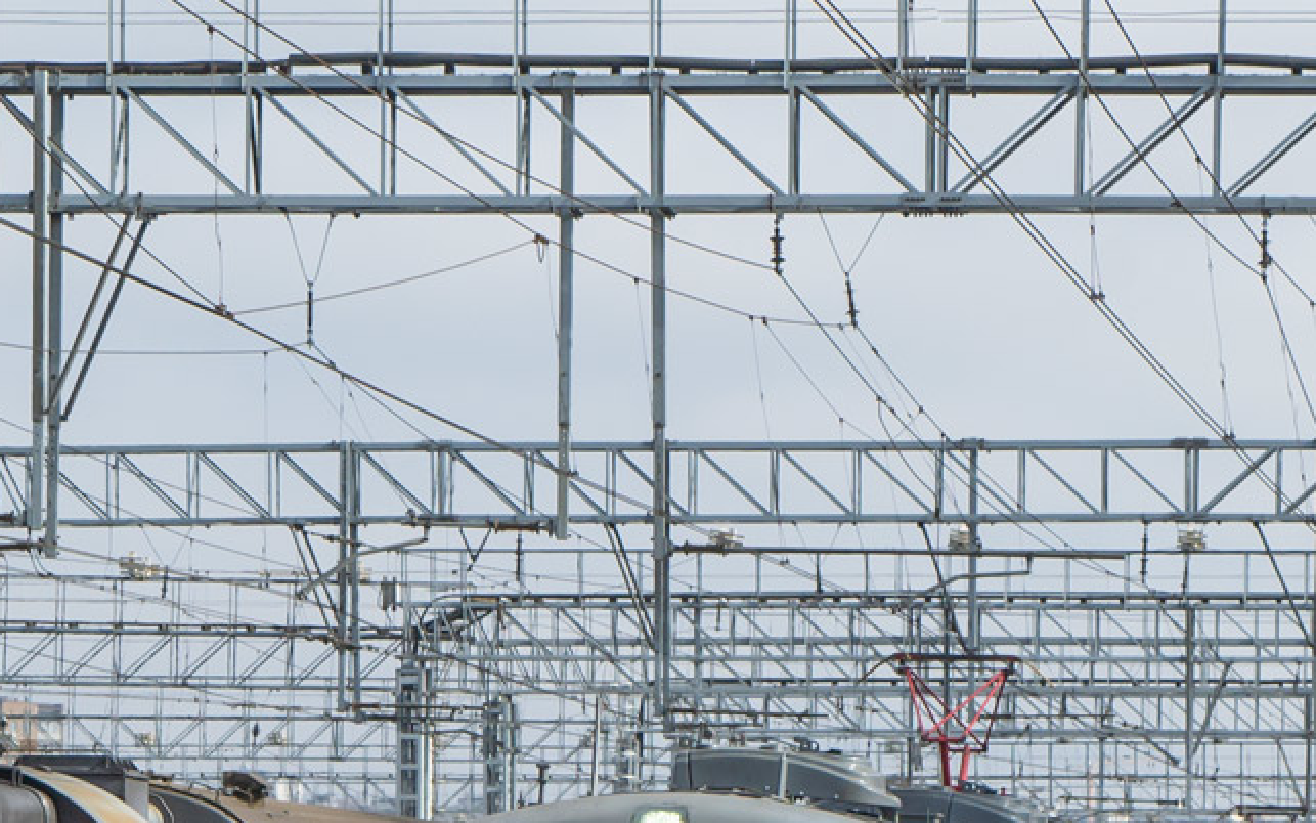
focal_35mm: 196
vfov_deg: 6.7
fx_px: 7037
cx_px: 512
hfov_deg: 10.7
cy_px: 886
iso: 200
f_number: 10
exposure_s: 1/400
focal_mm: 55
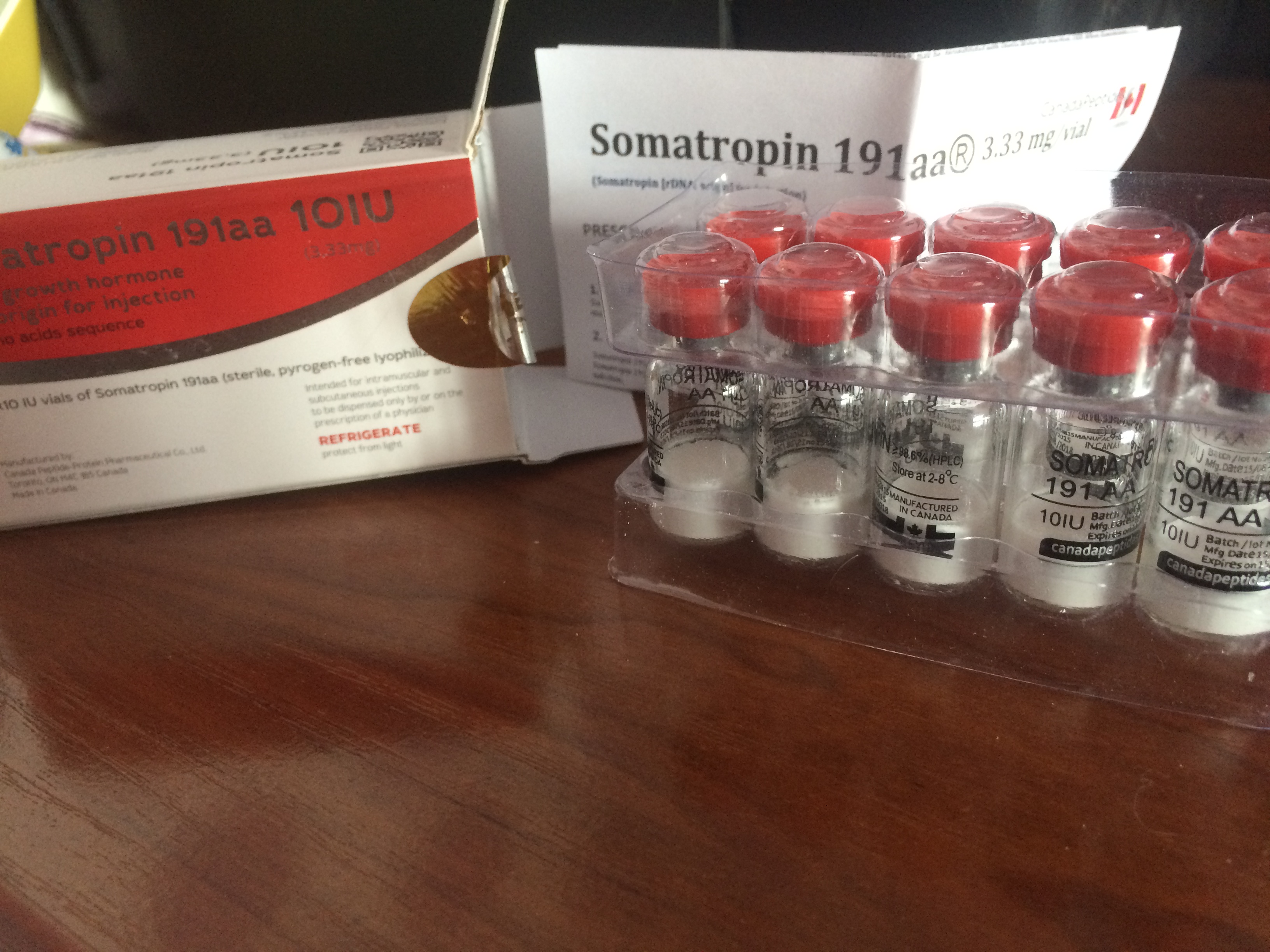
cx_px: 635
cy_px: 476
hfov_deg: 61.7
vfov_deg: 48.2
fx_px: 1064
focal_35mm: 29
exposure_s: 1/33
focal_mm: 4.15
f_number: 2.2
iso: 200
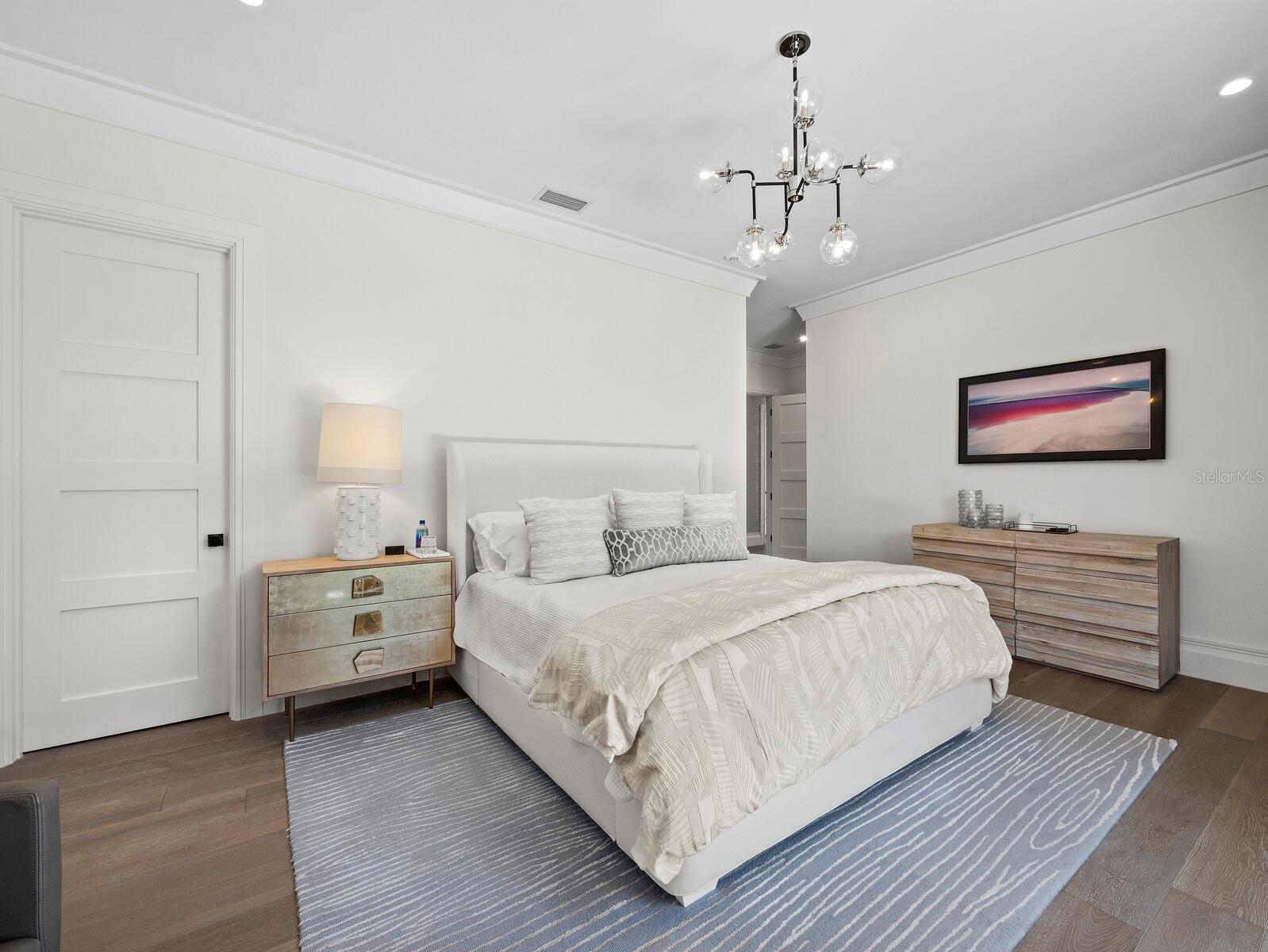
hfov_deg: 102.0
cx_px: 634
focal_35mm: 14
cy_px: 476
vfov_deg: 85.7
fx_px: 513
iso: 320
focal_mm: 7
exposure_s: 1/15
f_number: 11
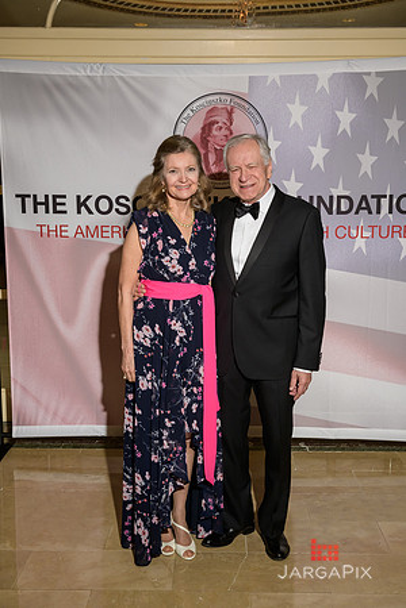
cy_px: 304
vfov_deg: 44.5
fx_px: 744
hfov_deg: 30.5
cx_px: 203
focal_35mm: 44
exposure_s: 1/100
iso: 800
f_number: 5
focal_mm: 44
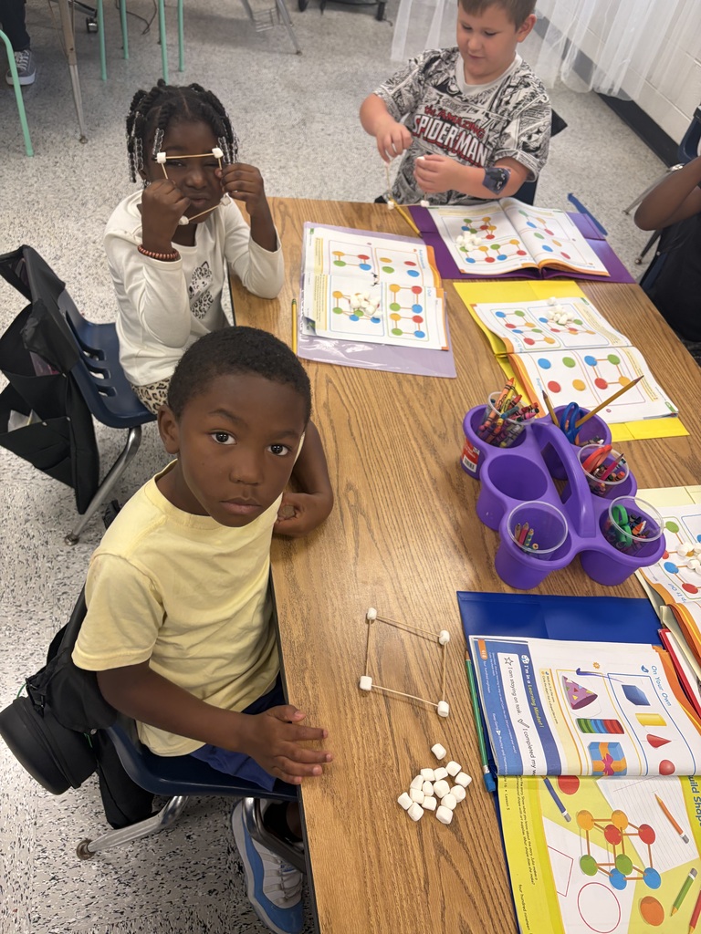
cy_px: 467
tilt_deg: -46.2
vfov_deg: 67.3
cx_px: 350
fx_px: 702
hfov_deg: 53.1
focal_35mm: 26
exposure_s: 1/120
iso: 100
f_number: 1.6
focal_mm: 5.96
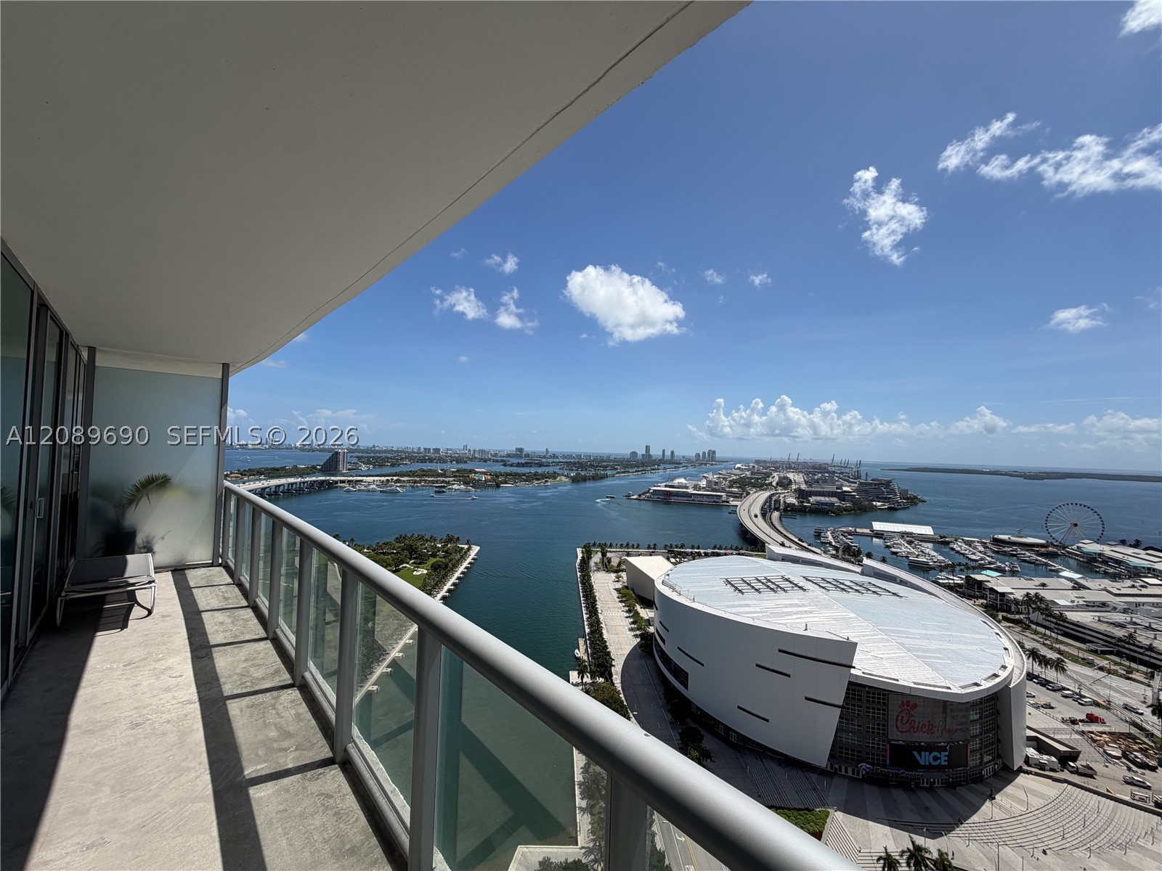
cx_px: 581
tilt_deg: +1.1
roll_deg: -1.2
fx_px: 470
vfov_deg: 85.7
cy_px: 436
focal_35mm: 14
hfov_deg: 102.1
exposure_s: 1/1464
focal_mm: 2.22
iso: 25
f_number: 2.2
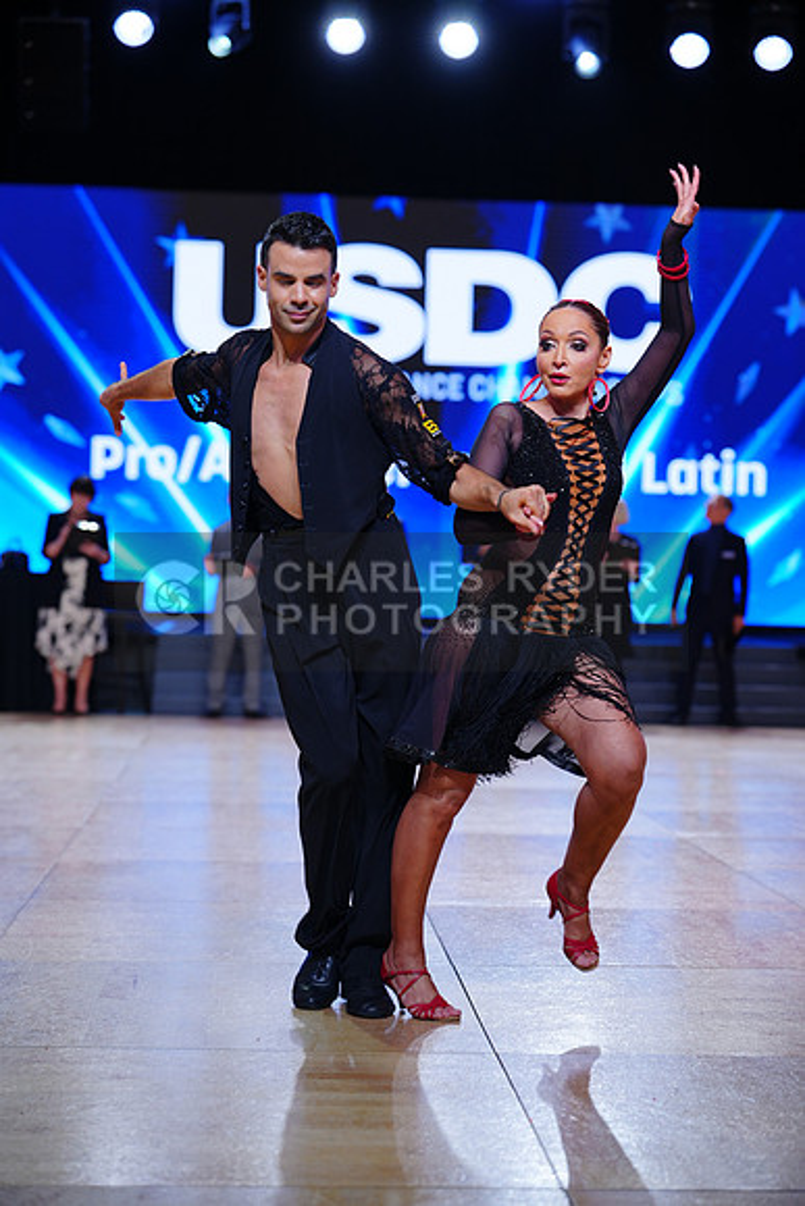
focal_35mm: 73
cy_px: 603
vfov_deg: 27.7
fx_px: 2447
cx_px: 402
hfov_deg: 18.7
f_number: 2.8
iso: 250
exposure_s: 1/400
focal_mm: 73
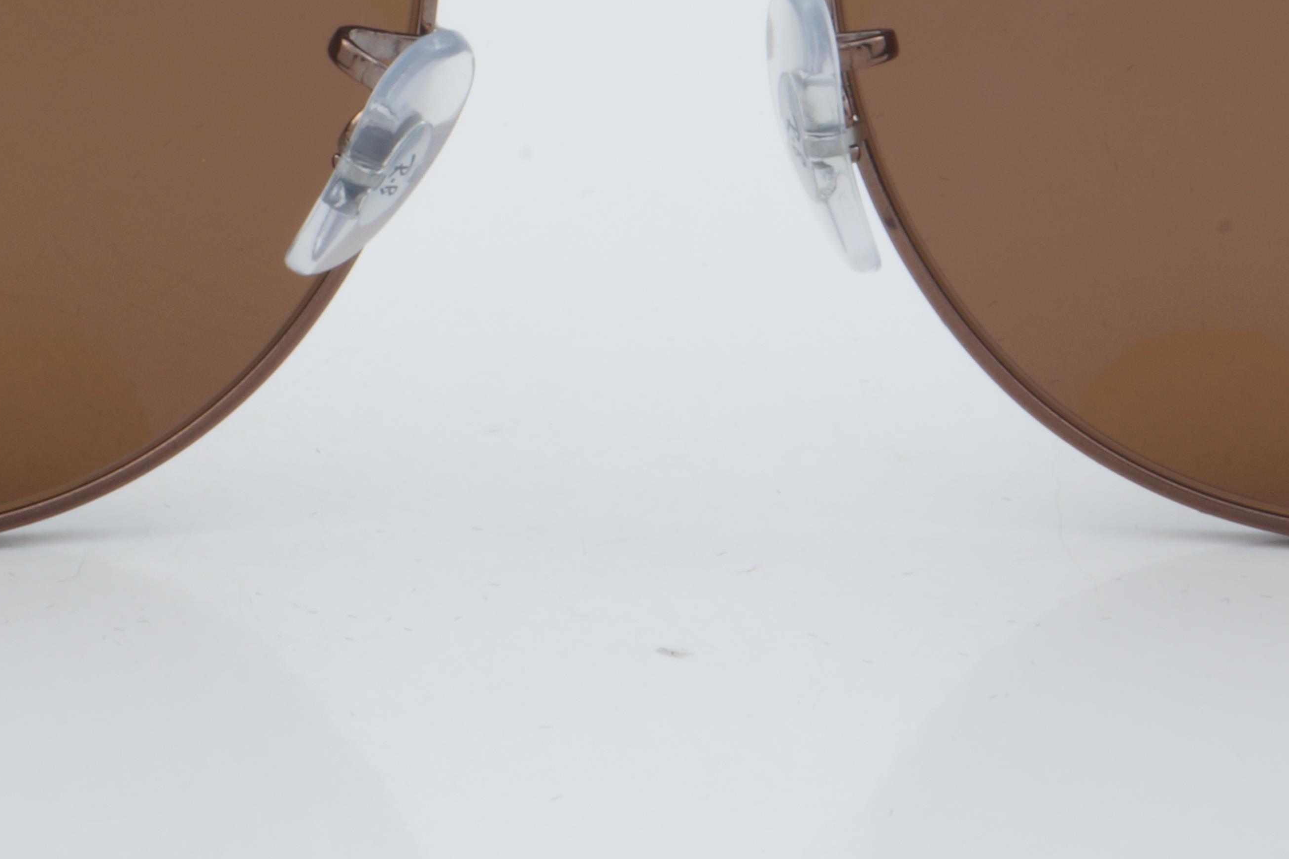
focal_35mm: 172
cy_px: 75
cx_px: 619
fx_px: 6158
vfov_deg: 8.0
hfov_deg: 11.9
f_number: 32
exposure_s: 1/3
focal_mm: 50
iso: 100
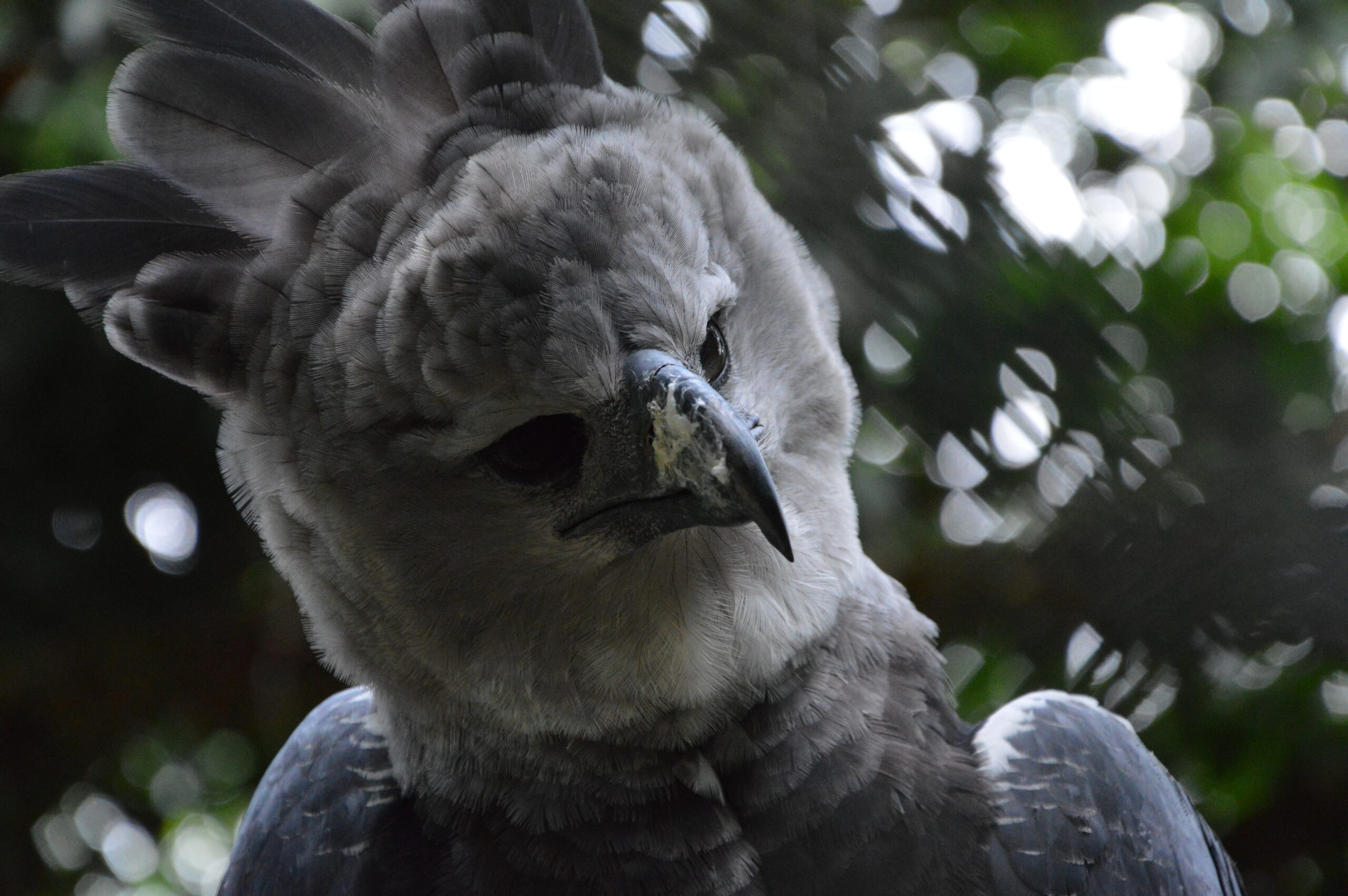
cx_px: 674
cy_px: 448
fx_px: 5892
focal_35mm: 158
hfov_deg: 13.1
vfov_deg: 8.7
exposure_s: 1/500
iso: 3200
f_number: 5.6
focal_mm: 105
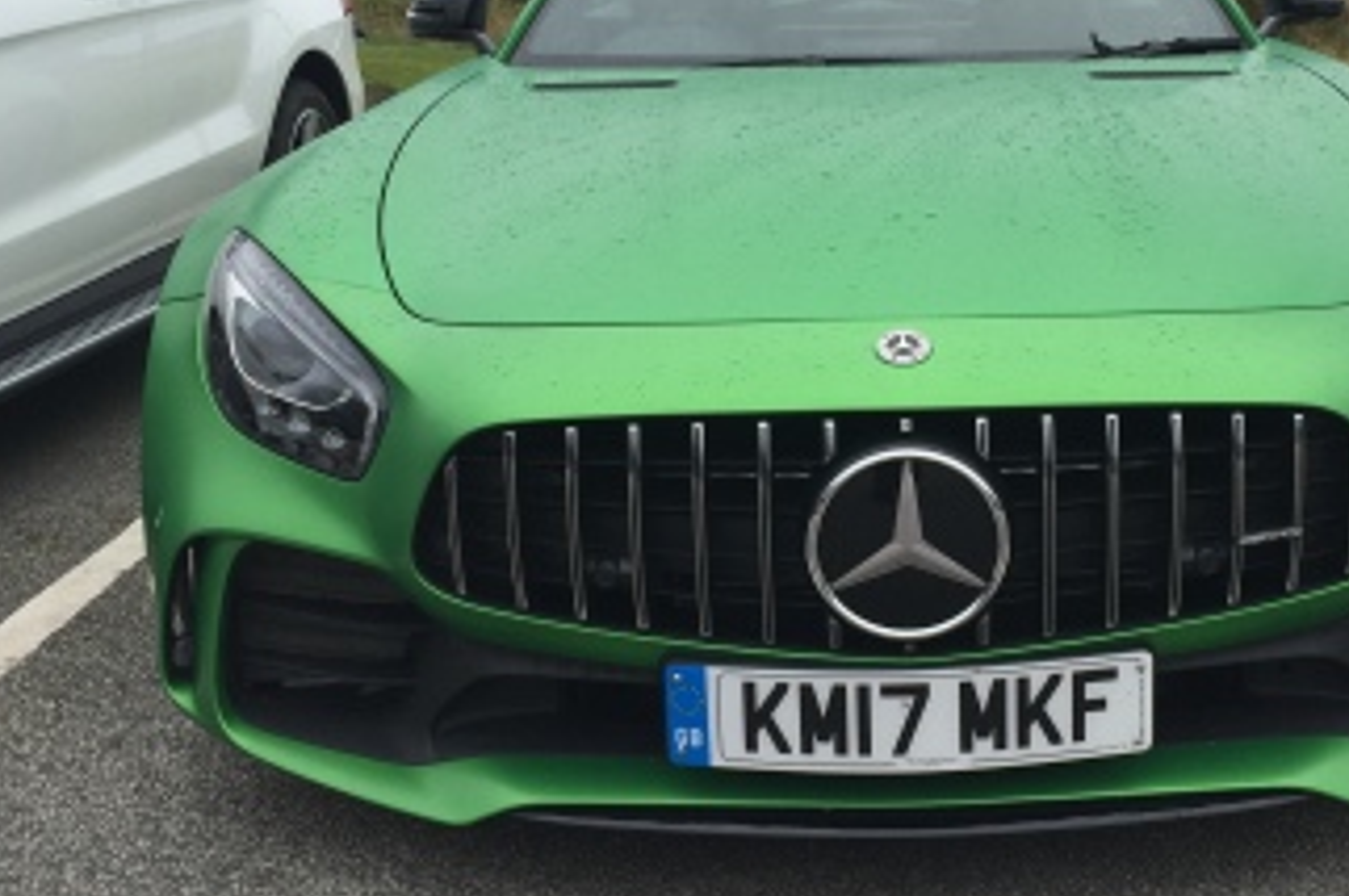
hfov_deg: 40.7
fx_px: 1797
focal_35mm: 48
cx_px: 880
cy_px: 348
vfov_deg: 27.9
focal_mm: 4.15
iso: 32
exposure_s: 1/670
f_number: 2.2
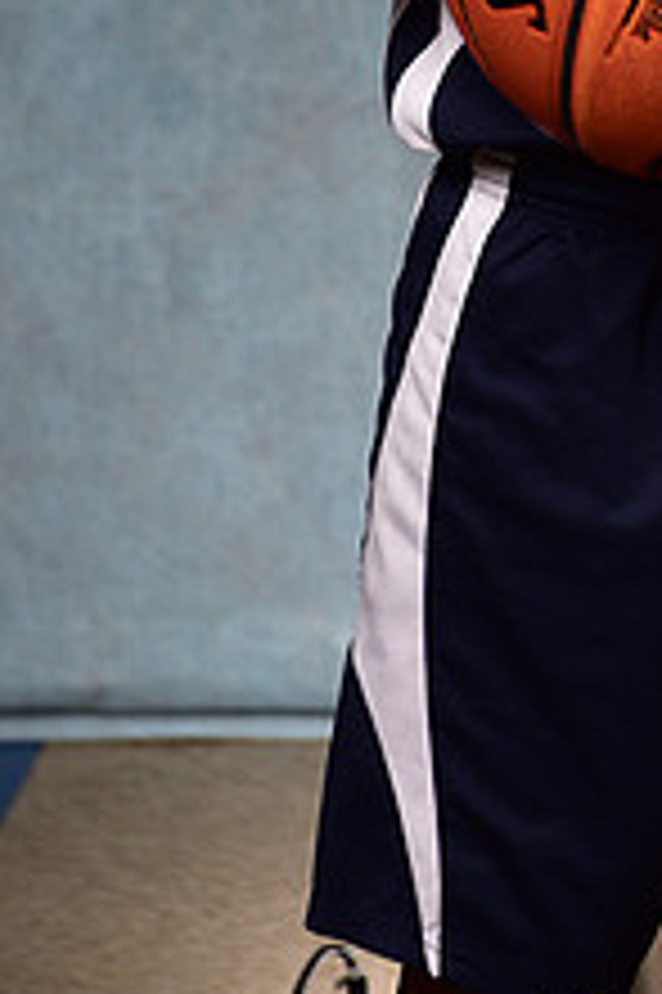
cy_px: -265
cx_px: 718
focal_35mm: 184
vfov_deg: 10.9
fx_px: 5083
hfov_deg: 7.4
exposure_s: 1/200
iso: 100
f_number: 5
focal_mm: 70
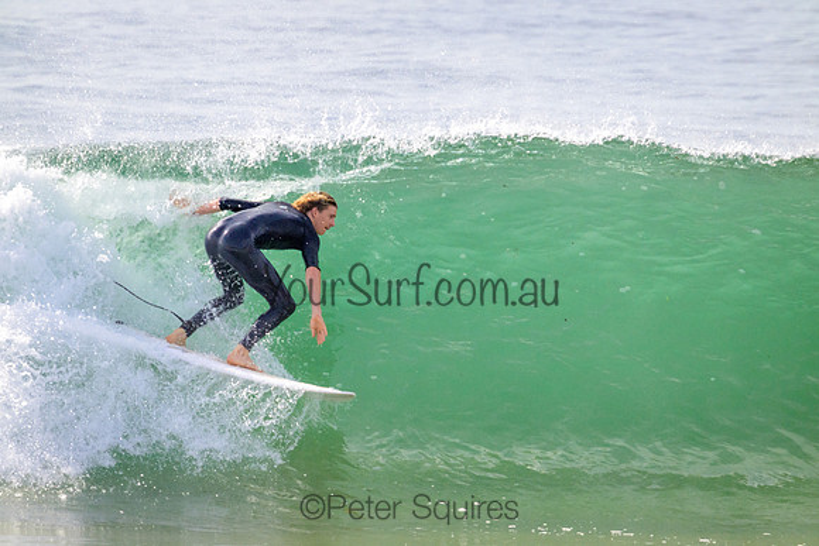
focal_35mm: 800
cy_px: 273
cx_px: 410
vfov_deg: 1.7
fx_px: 18203
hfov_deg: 2.6
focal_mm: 800
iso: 1250
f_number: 11
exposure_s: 1/2000
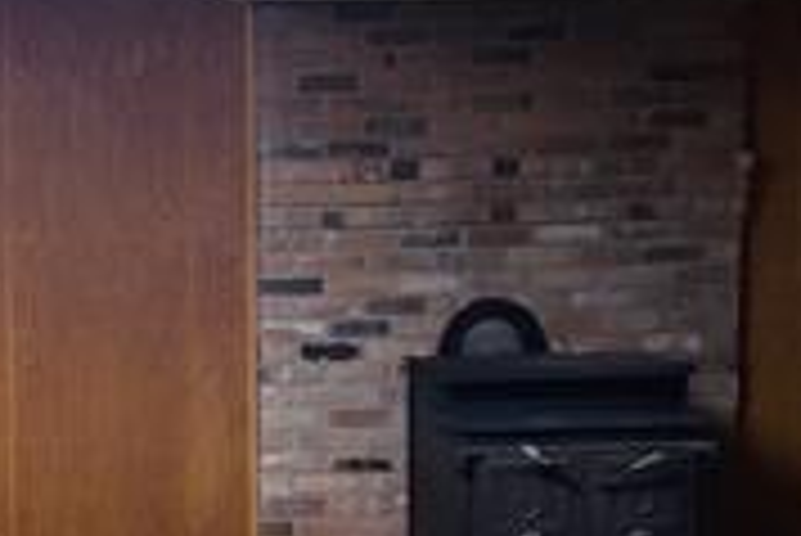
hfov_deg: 22.2
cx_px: -104
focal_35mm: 86
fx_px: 1915
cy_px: 399
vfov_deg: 15.8
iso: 1544
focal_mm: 5.56
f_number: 1.8
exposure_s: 1/40
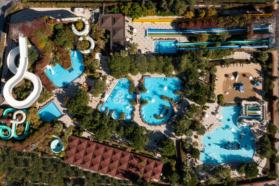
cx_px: 140
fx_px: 217
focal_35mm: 28
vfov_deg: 46.5
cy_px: 93
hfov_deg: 65.4
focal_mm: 10.26
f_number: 9
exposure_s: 1/240
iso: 100
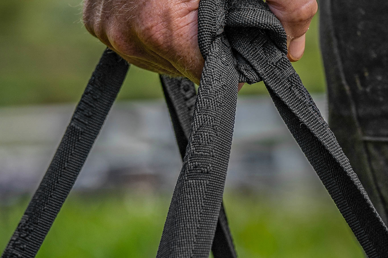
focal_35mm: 237
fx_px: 2554
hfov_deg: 8.7
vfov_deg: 5.8
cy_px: 119
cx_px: 276
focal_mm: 70
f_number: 3.5
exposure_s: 1/800
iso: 100
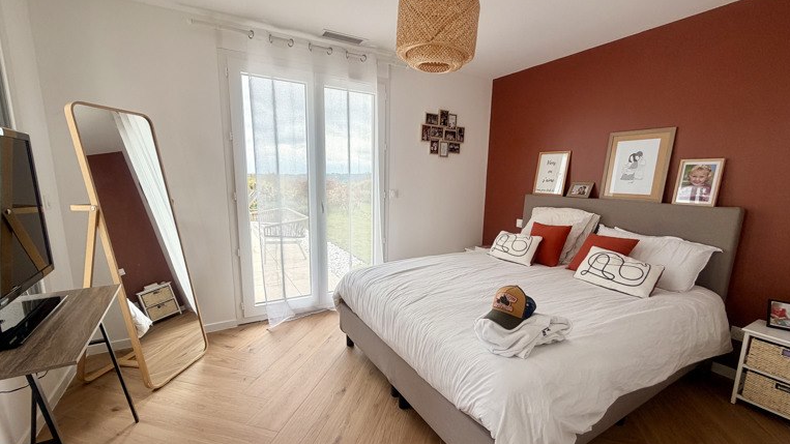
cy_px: 234
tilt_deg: -9.0
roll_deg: -0.2
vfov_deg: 67.0
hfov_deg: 99.4
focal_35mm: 16
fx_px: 335
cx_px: 397
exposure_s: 1/121
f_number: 2.2
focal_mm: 2.22
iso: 50
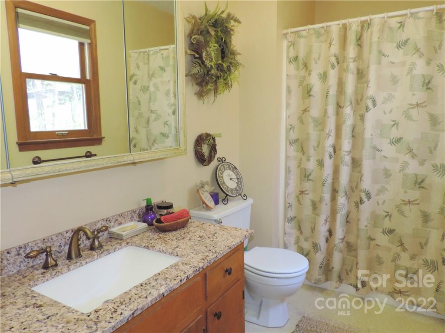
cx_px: 222
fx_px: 309
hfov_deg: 71.6
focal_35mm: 24
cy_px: 166
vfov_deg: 56.8
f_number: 3
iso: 360
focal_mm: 4.3
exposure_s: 1/40
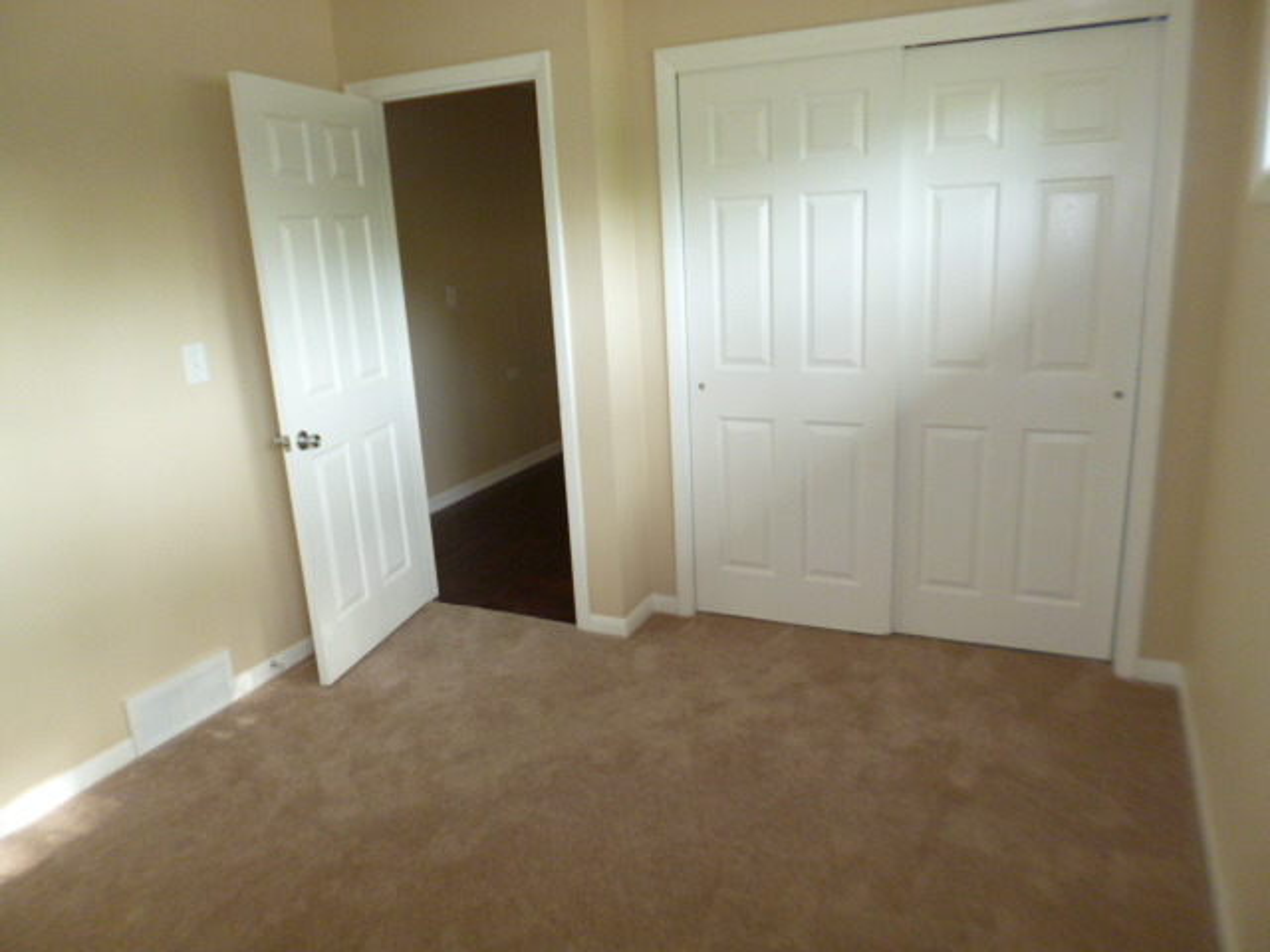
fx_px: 881
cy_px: 476
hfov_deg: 71.6
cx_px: 635
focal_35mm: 24
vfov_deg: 56.8
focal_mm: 4.3
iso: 250
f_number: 2.5
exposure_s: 1/60
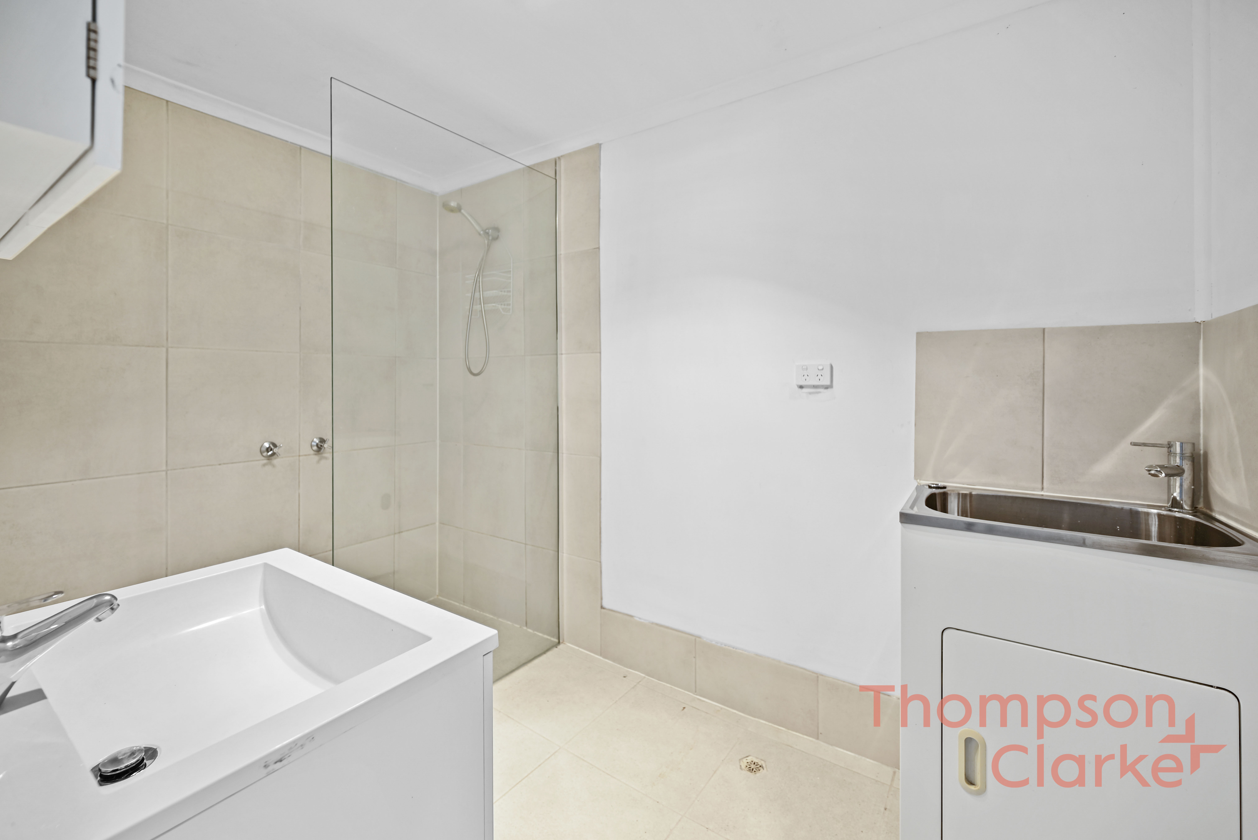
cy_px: 420
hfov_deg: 104.2
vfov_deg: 81.3
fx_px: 489
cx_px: 629
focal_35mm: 14
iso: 100
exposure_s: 1/13
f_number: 4
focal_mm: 14
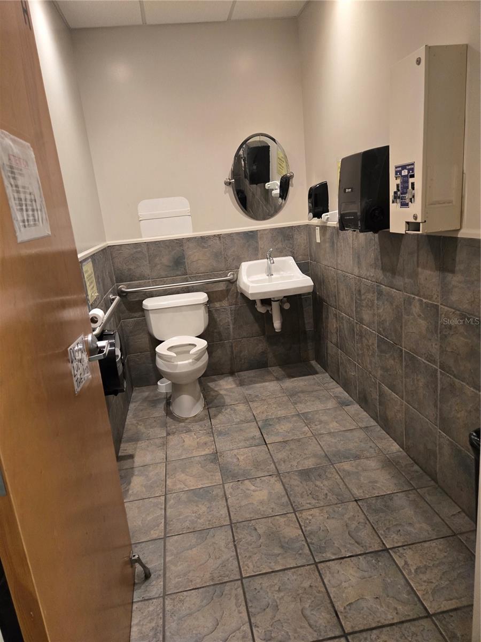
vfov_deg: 73.9
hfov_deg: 58.9
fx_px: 426
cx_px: 240
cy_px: 321
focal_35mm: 23
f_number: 1.8
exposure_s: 1/60
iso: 500
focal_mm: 5.4
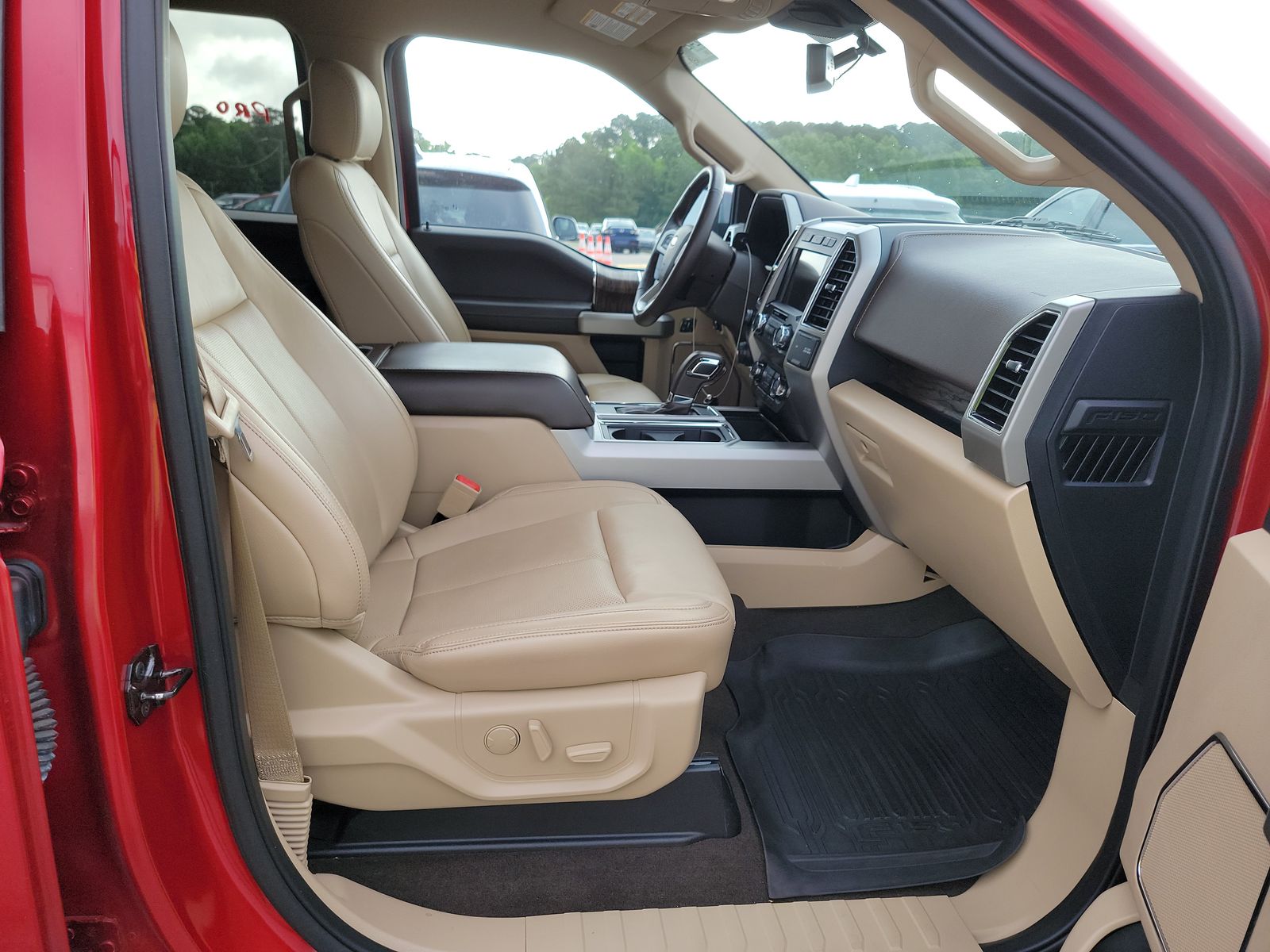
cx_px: 635
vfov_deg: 56.8
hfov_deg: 71.6
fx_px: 881
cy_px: 476
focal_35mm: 24
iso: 59
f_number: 1.8
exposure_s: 1/119
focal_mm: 6.7
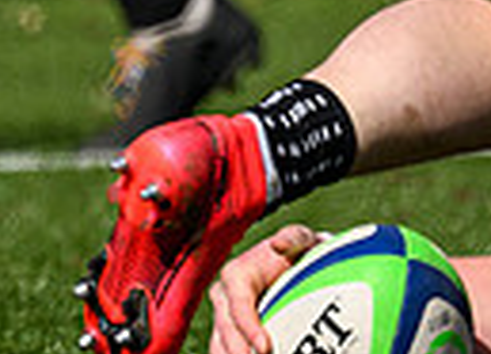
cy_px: 84
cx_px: 1330
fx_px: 48919
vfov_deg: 0.4
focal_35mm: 3497
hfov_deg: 0.6
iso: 200
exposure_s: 1/4000
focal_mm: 400
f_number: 4
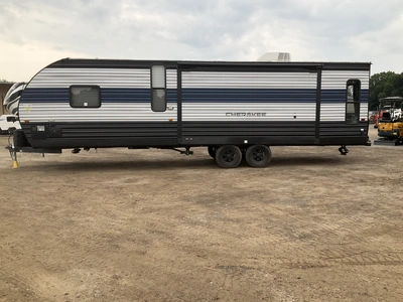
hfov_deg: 61.7
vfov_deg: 48.2
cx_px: 202
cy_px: 151
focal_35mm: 29
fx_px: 338
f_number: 1.8
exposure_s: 1/196
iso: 20
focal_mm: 3
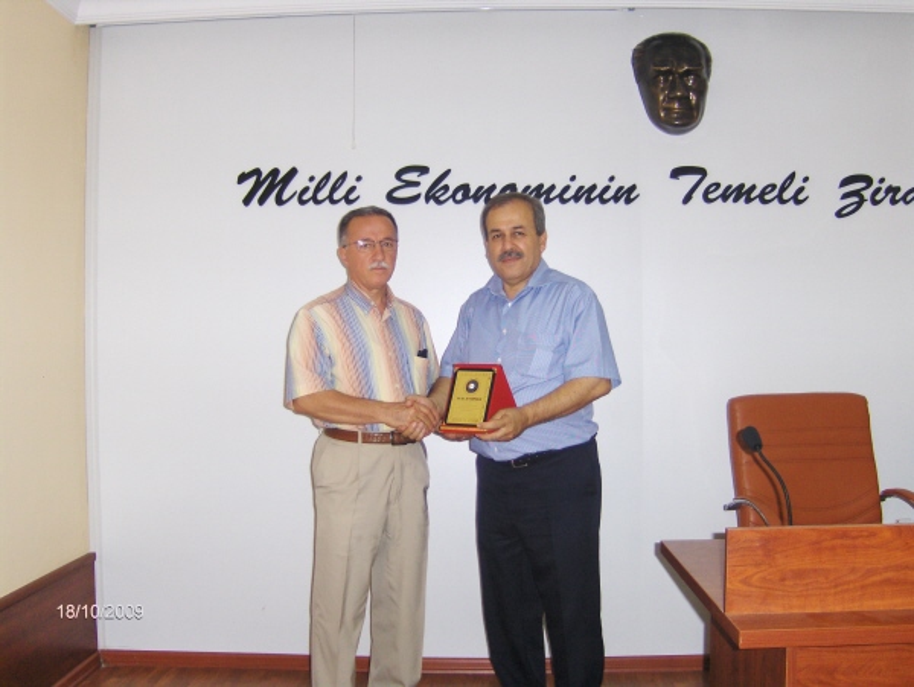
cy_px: 344
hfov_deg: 52.6
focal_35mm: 35
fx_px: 925
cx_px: 457
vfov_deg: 40.8
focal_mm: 7.5
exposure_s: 1/60
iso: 100
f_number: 2.8
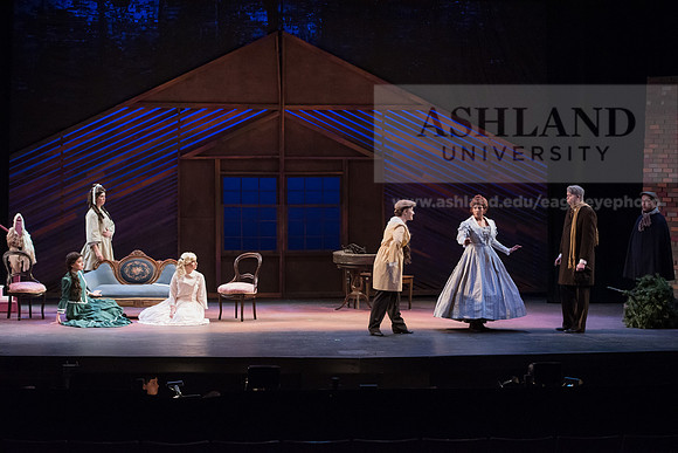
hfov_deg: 24.8
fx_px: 1545
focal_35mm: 82
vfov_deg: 16.7
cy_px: 226
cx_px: 339
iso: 5000
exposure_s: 1/400
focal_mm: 82
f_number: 4
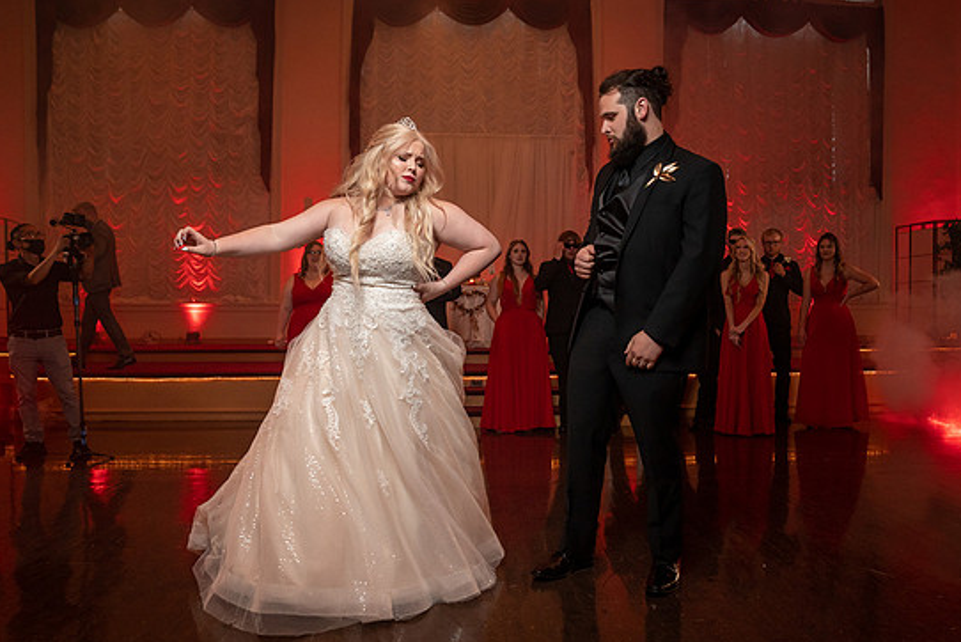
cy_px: 340
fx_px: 694
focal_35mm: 26
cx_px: 495
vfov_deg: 49.6
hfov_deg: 69.3
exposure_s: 1/200
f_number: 4
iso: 2000
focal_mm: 24
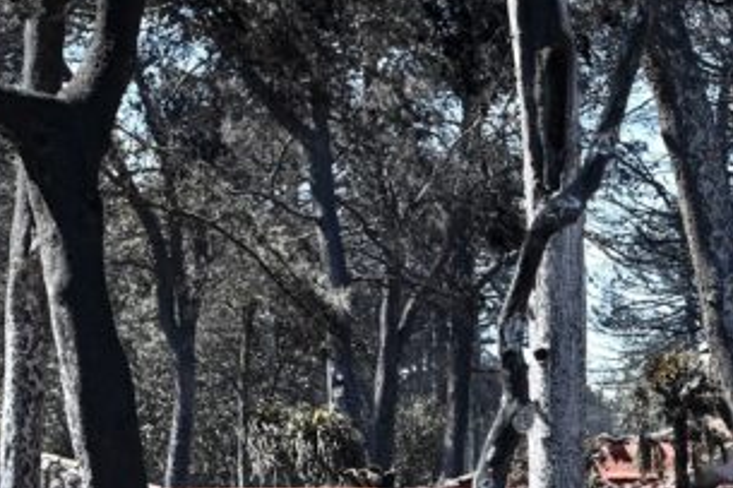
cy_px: 470
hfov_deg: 6.8
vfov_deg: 4.5
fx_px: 6166
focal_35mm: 303
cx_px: 775
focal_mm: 120
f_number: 11
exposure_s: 1/160
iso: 500
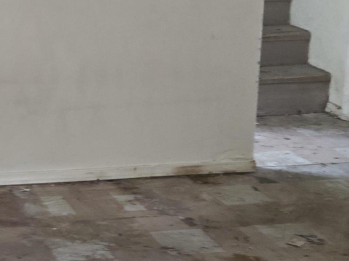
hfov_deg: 19.5
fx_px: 897
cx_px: -156
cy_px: 52
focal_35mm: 89
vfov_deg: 16.5
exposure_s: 1/60
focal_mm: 6.3
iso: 800
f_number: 1.7
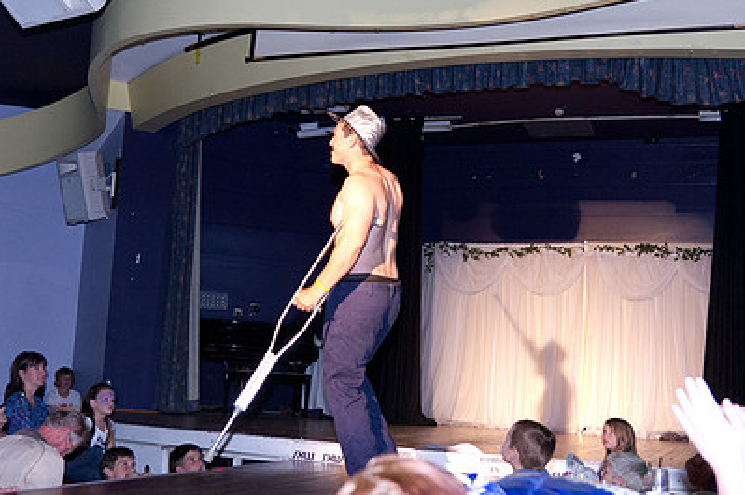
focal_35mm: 48
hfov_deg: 41.1
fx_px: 992
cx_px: 353
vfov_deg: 28.0
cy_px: 223
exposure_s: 1/160
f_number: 2.8
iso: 1600
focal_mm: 21.88
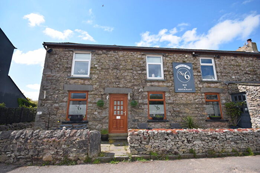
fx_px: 108
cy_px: 86
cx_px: 130
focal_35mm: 15
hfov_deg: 100.4
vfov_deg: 77.4
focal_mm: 10
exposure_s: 1/200
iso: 100
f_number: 9
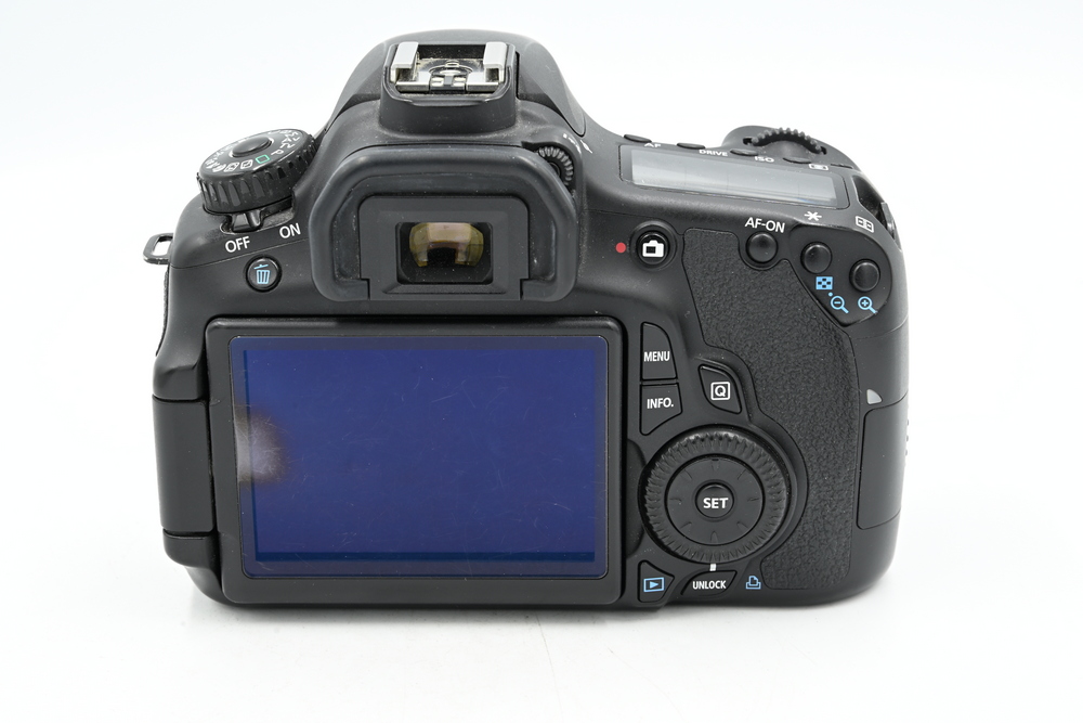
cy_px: 362
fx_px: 2256
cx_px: 542
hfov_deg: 27.0
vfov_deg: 18.2
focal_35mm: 75
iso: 200
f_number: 14
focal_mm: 75
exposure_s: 1/15
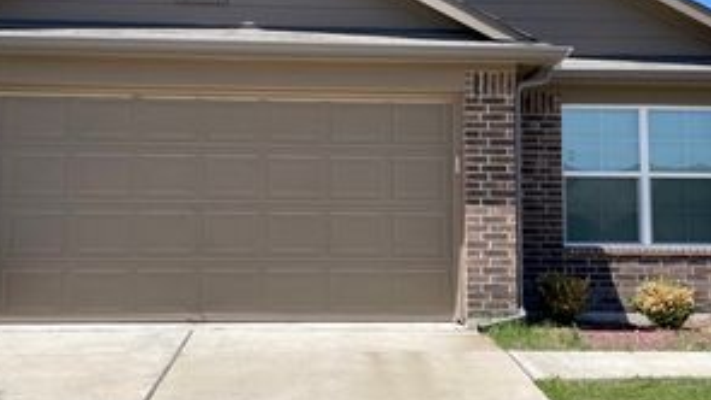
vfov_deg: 24.9
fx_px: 905
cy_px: 170
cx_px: 354
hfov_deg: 42.9
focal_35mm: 48
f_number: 1.6
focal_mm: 4.2
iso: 32
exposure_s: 1/4132
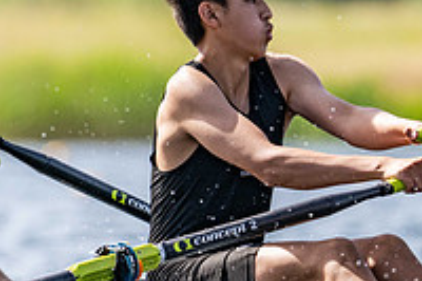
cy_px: 153
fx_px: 13598
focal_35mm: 1161
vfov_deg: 1.2
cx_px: 171
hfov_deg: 1.8
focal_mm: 400
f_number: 4.5
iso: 320
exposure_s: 1/2500
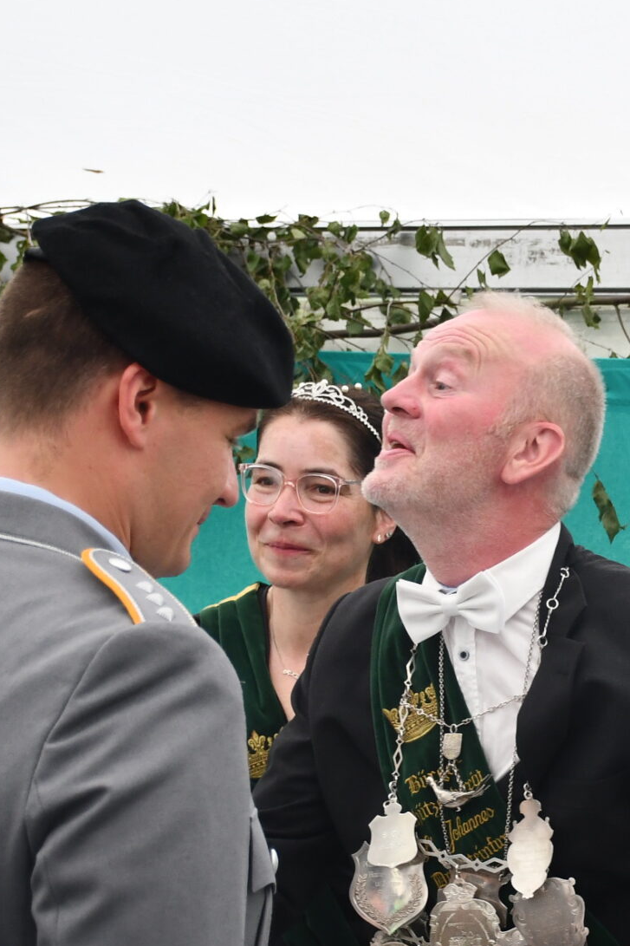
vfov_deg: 16.7
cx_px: 644
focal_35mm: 122
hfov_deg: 11.1
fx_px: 3203
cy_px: 679
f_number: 4.5
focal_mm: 35
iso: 400
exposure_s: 1/250
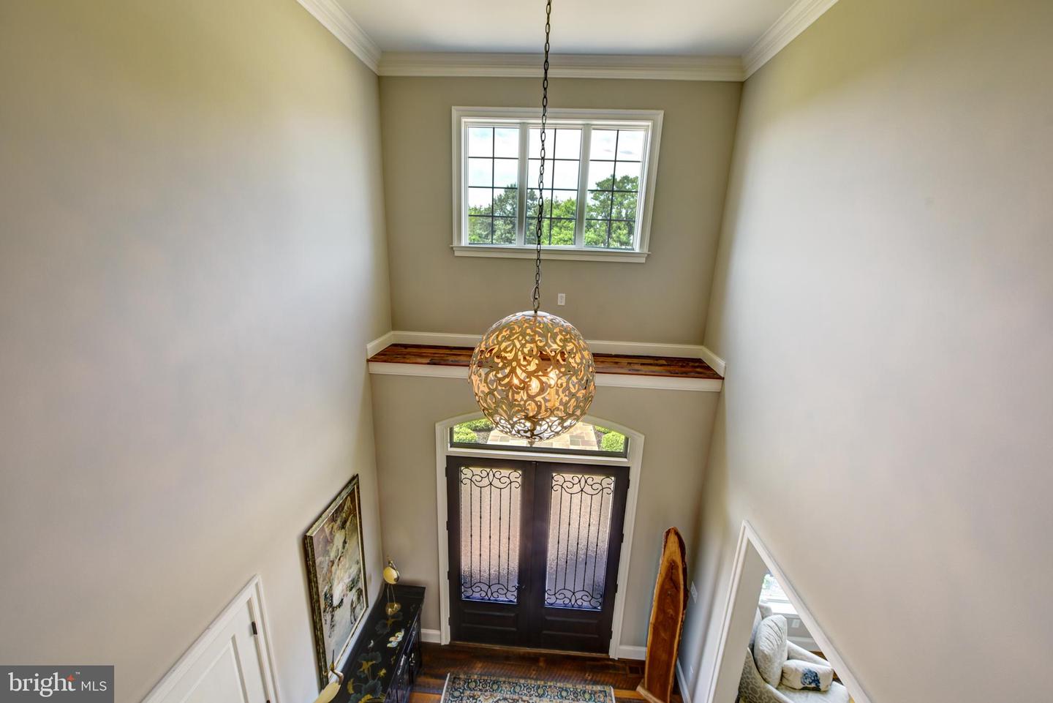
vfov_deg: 81.2
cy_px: 352
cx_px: 526
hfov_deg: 104.2
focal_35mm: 14
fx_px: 410
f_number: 8
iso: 200
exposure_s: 1/80
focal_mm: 14
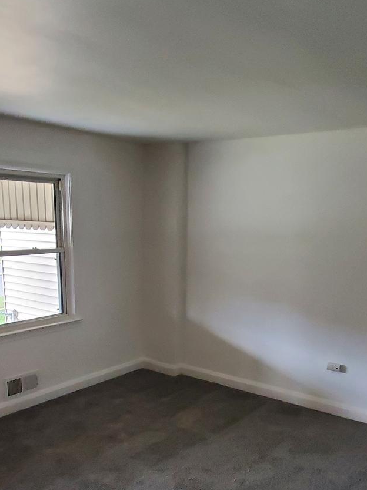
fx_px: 452
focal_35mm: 32
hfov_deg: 44.2
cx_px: 186
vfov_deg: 56.0
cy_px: 313
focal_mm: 1.8
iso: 320
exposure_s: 1/59
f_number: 2.2
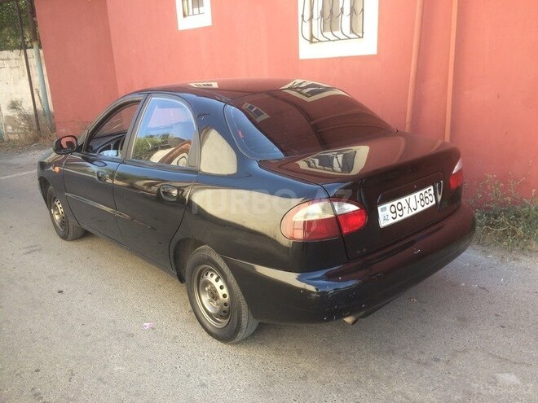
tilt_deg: -15.6
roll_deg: +2.8
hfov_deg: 61.7
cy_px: 202
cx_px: 269
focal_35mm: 29
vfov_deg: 48.2
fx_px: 451
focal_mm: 4.15
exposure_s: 1/151
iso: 32
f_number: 2.2
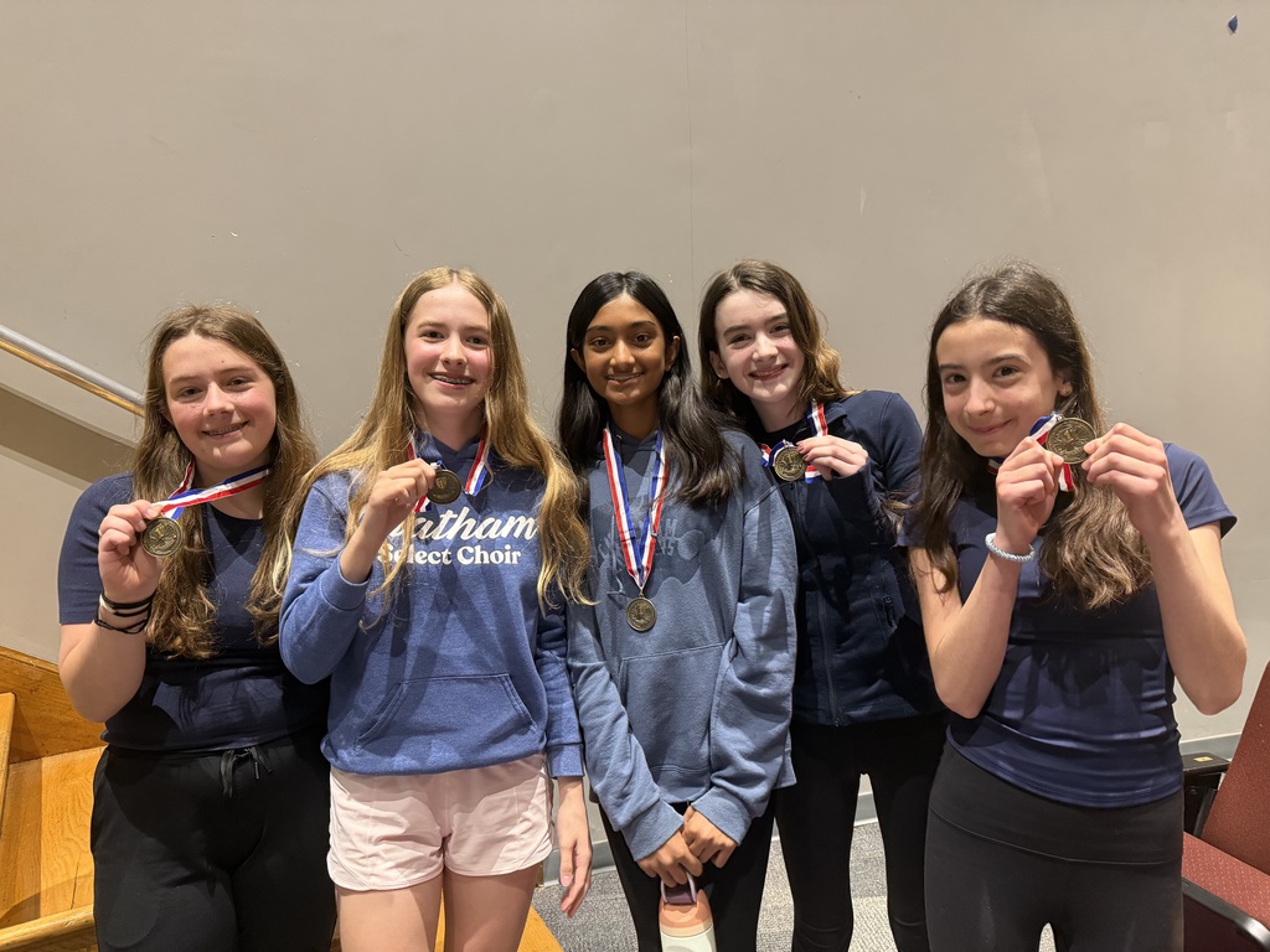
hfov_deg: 71.6
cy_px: 476
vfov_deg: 56.8
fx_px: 881
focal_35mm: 24
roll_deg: +1.2
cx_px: 635
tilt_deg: -5.6
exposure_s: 1/60
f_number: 1.78
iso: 500
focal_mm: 6.76
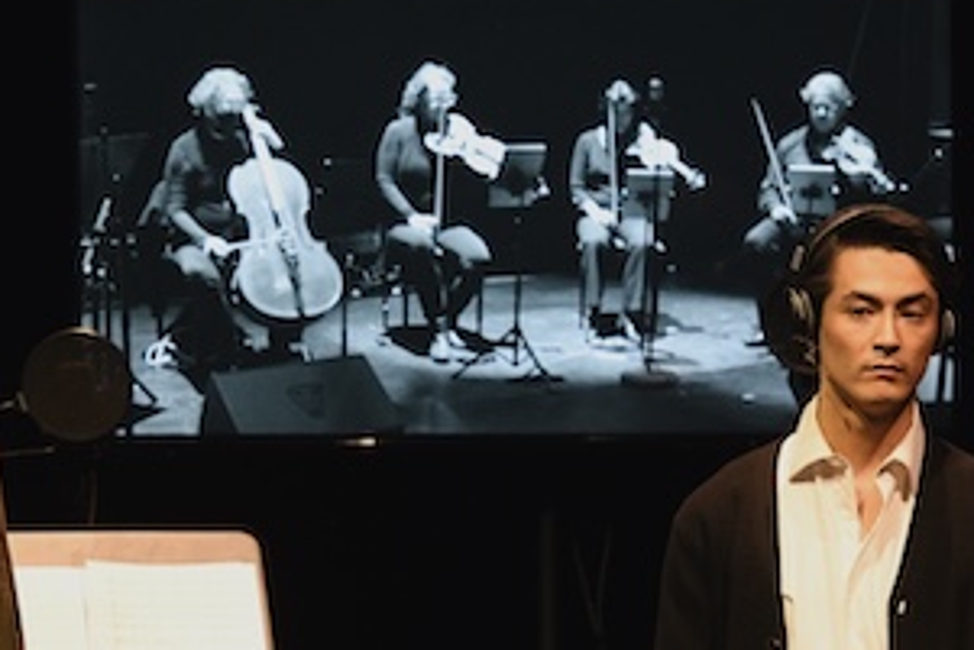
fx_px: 7958
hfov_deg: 7.0
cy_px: 558
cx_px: 411
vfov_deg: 4.7
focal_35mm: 294
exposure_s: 1/125
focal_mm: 145
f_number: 4
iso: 3200
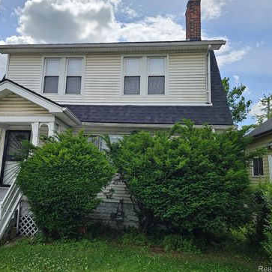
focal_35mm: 28
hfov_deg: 56.8
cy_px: 134
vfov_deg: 57.3
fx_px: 249
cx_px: 107
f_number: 1.7
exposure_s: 1/645
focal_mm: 6.3
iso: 10
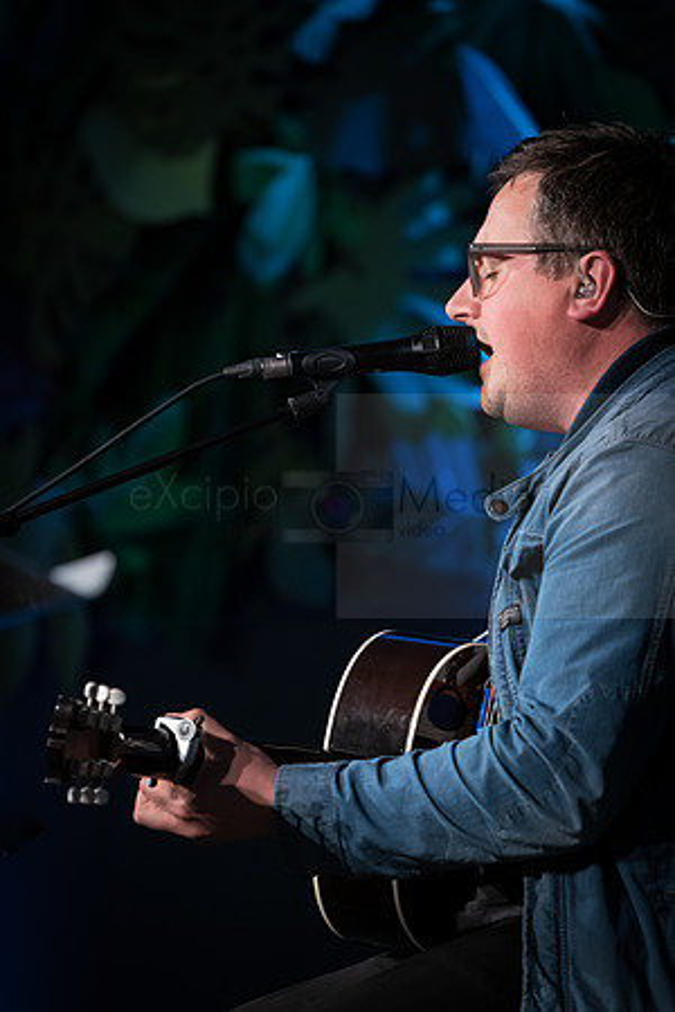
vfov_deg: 6.6
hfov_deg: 4.4
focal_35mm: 312
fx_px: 8774
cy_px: 506
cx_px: 338
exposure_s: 1/125
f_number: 5.6
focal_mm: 312
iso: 5000
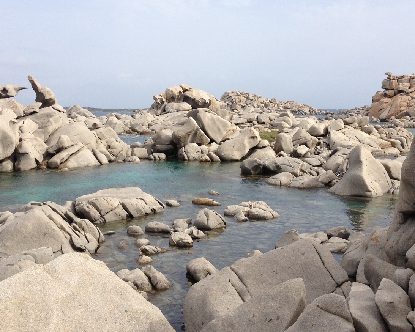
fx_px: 614
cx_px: 229
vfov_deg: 30.2
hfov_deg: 37.3
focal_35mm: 50
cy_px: 130
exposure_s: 1/1577
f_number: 2.4
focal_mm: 4.28
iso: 64
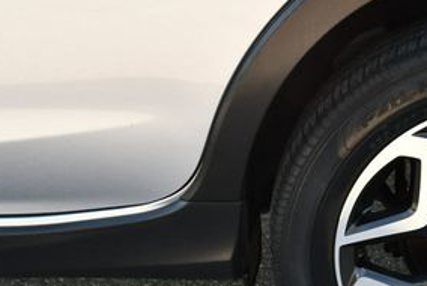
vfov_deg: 15.1
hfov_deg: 21.5
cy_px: 221
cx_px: 460
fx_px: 1069
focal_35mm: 90
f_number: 5.6
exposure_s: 1/250
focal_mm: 20
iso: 360
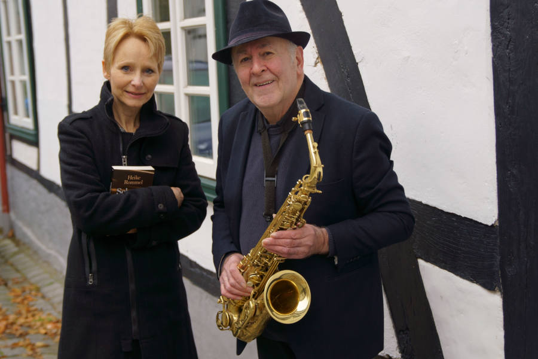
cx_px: 269
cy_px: 180
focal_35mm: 56
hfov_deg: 35.9
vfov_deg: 24.4
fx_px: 829
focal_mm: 37
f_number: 3.2
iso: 125
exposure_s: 1/60
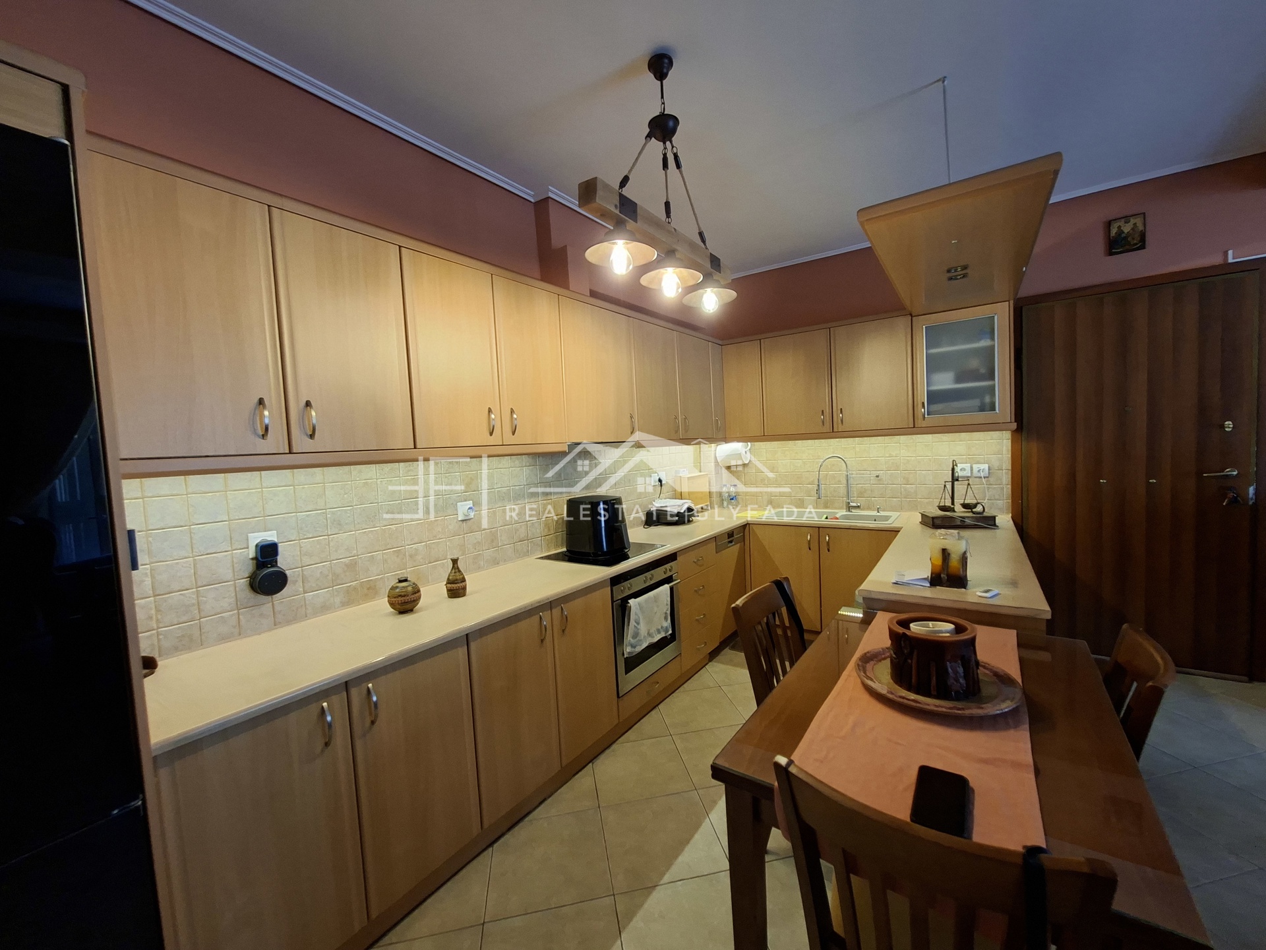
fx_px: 475
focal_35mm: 13
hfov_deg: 106.2
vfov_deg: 89.9
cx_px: 633
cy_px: 475
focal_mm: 1.74
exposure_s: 1/40
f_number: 2.2
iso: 200
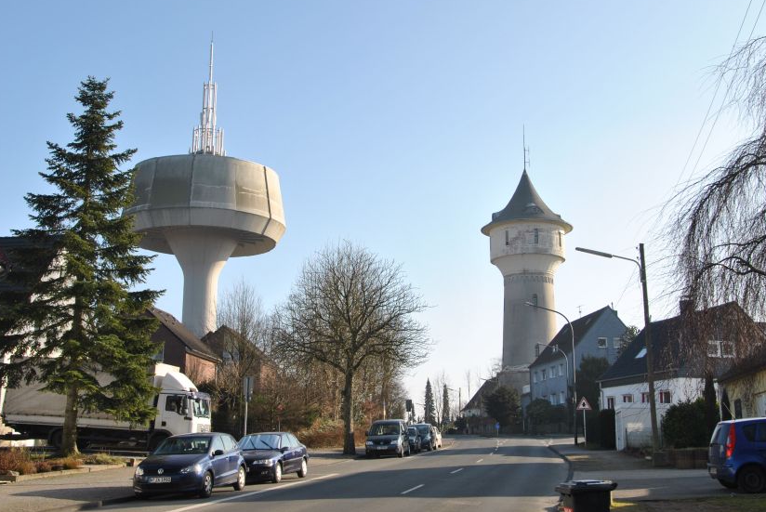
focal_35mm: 47
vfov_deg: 28.9
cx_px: 365
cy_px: 215
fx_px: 993
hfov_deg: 42.2
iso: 100
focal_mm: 25
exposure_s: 1/200
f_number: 7.1
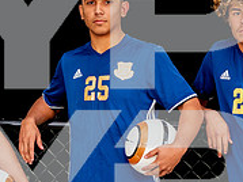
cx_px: 88
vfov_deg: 9.4
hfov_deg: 12.7
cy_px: 183
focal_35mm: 156
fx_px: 1094
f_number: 5
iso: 160
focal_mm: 50
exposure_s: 1/125
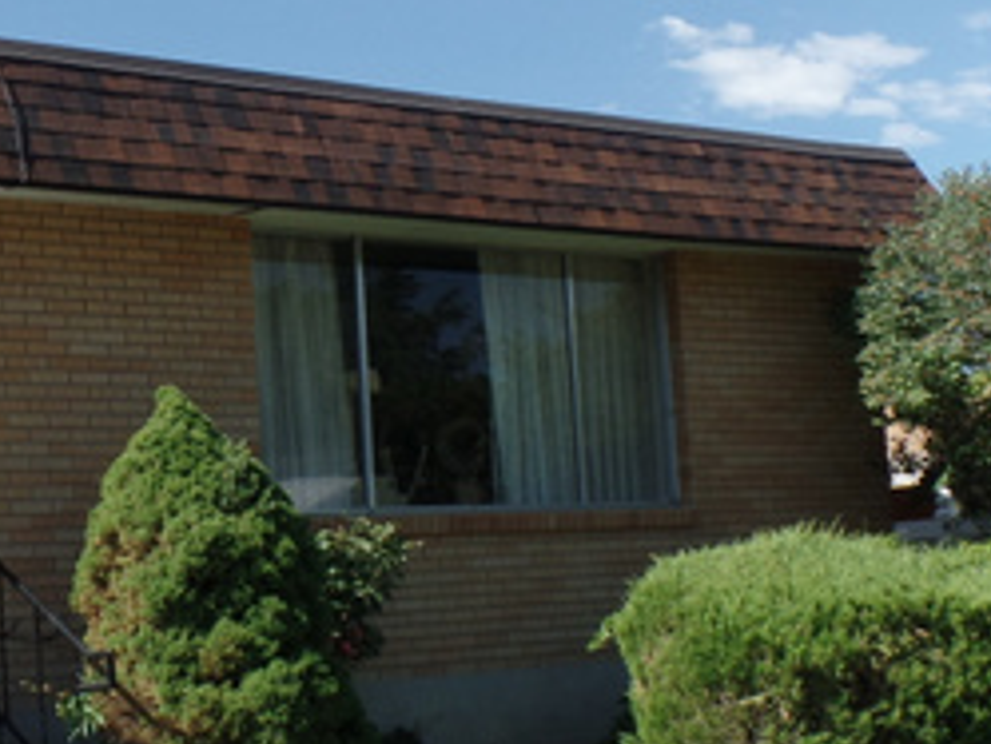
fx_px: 1690
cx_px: 96
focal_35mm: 59
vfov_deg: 24.8
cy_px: 446
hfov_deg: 31.2
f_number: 3.5
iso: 80
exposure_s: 1/750
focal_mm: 4.1
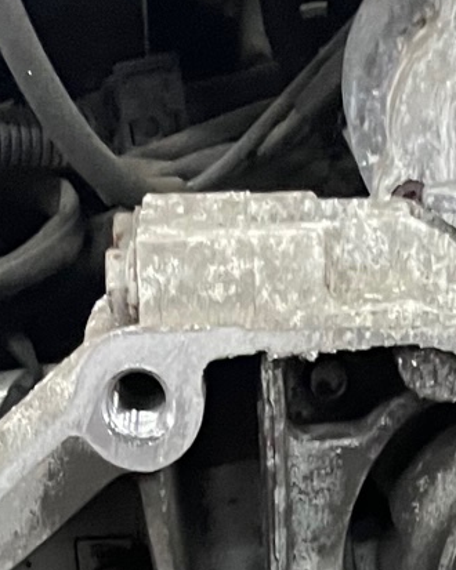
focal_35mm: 124
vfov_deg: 12.2
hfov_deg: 12.4
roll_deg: +2.4
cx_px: 318
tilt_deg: -39.1
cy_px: 1384
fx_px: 2093
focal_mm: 4.2
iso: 500
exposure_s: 1/25
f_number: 1.6
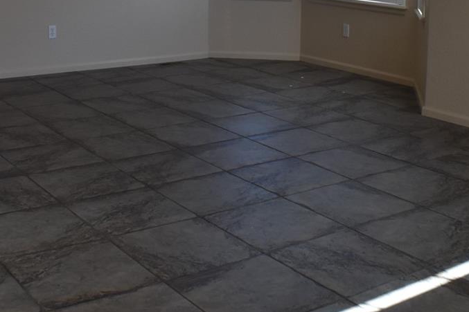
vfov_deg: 17.0
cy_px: -12
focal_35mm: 78
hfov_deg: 25.9
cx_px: 177
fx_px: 1016
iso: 400
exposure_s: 1/160
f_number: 6.3
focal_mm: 22
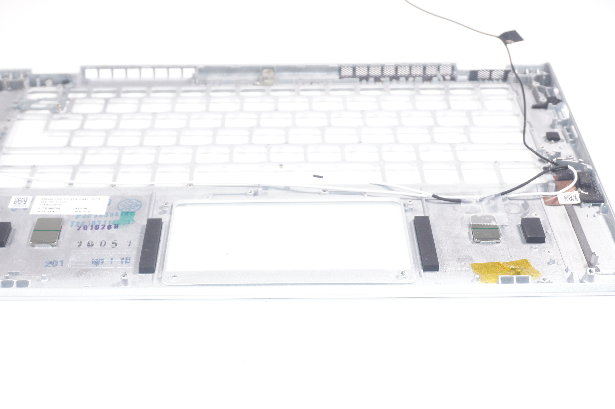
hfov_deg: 34.1
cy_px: 234
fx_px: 1001
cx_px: 271
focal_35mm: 59
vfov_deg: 23.1
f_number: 6.3
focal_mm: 31
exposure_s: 1/160
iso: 640
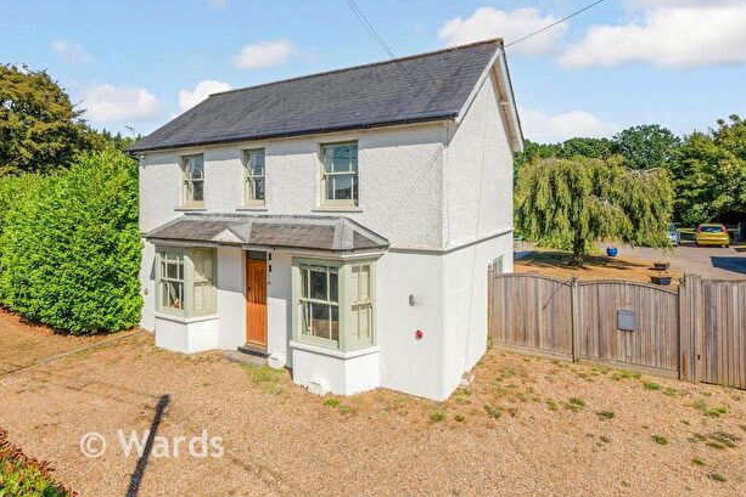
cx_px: 357
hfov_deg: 96.7
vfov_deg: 73.8
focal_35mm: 16
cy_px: 250
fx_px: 332
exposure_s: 1/500
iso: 100
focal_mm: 14
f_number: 8
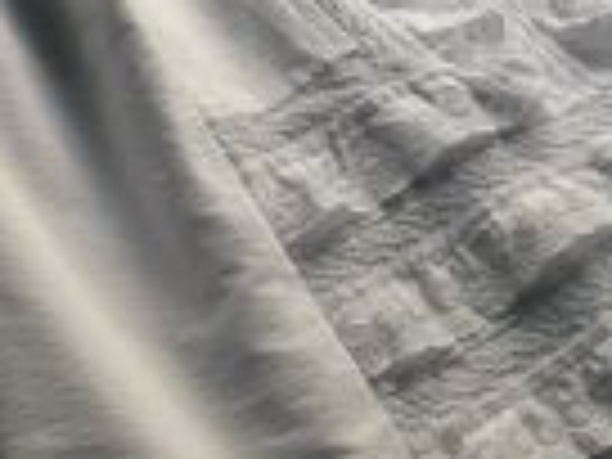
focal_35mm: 113
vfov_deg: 13.1
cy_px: 112
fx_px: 1998
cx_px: 360
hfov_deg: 17.4
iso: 400
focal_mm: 5.8
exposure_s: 1/320
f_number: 2.8
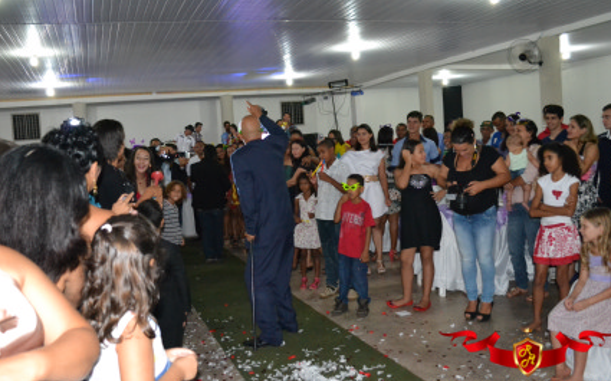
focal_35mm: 36
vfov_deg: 35.3
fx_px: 599
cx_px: 277
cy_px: 188
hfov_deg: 54.0
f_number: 3.8
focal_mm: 20
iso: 3200
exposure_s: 1/60
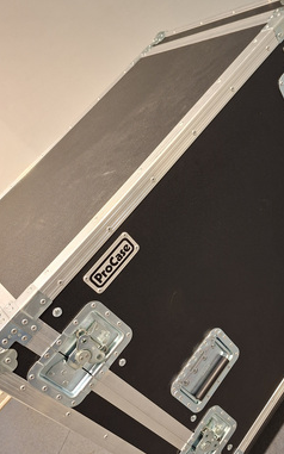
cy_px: 257
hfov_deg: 39.1
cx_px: 182
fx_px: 396
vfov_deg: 59.4
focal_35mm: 32
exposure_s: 1/33
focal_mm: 5.54
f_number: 1.8
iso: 320
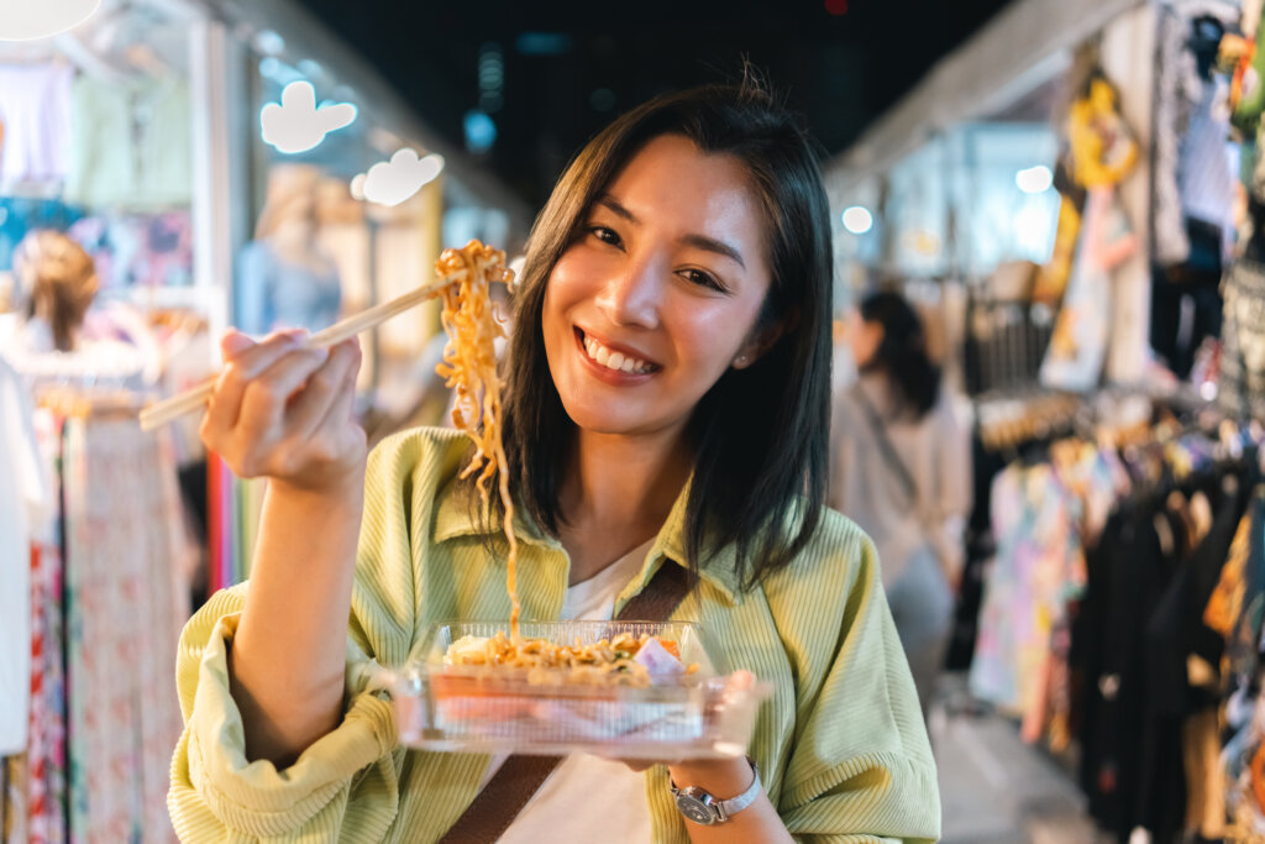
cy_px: 422
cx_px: 632
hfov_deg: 54.4
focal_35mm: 35
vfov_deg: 37.9
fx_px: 1230
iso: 1600
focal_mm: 35
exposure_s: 1/640
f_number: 2
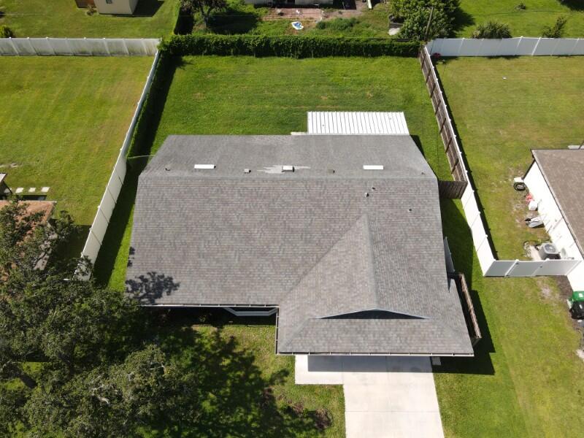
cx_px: 292
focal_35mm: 24
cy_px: 219
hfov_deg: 71.6
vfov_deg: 56.8
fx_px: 405
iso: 100
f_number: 2.8
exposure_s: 1/40
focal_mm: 4.5
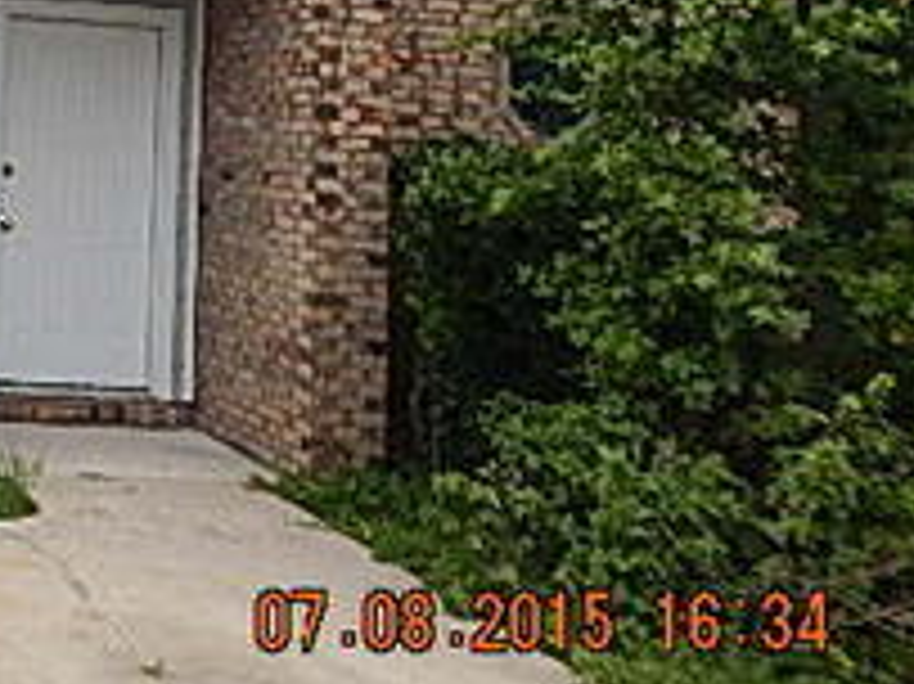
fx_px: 1531
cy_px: -63
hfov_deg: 28.8
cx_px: -185
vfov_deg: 23.7
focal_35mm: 58
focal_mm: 4
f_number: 3
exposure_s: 1/400
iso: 125
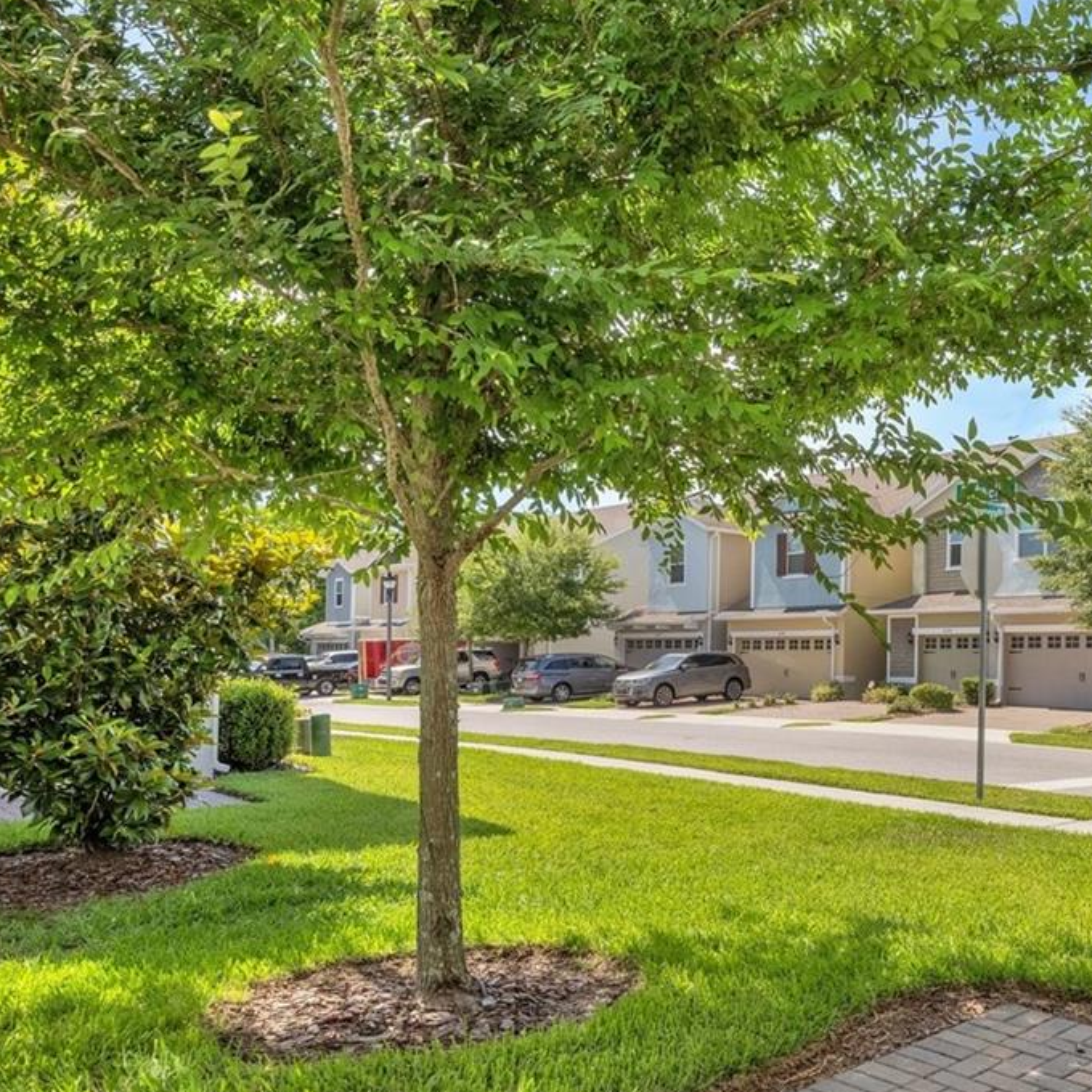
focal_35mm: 28
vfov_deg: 57.0
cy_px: 636
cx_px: 833
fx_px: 999
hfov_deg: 54.3
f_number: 8
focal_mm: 14
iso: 400
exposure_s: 1/1000
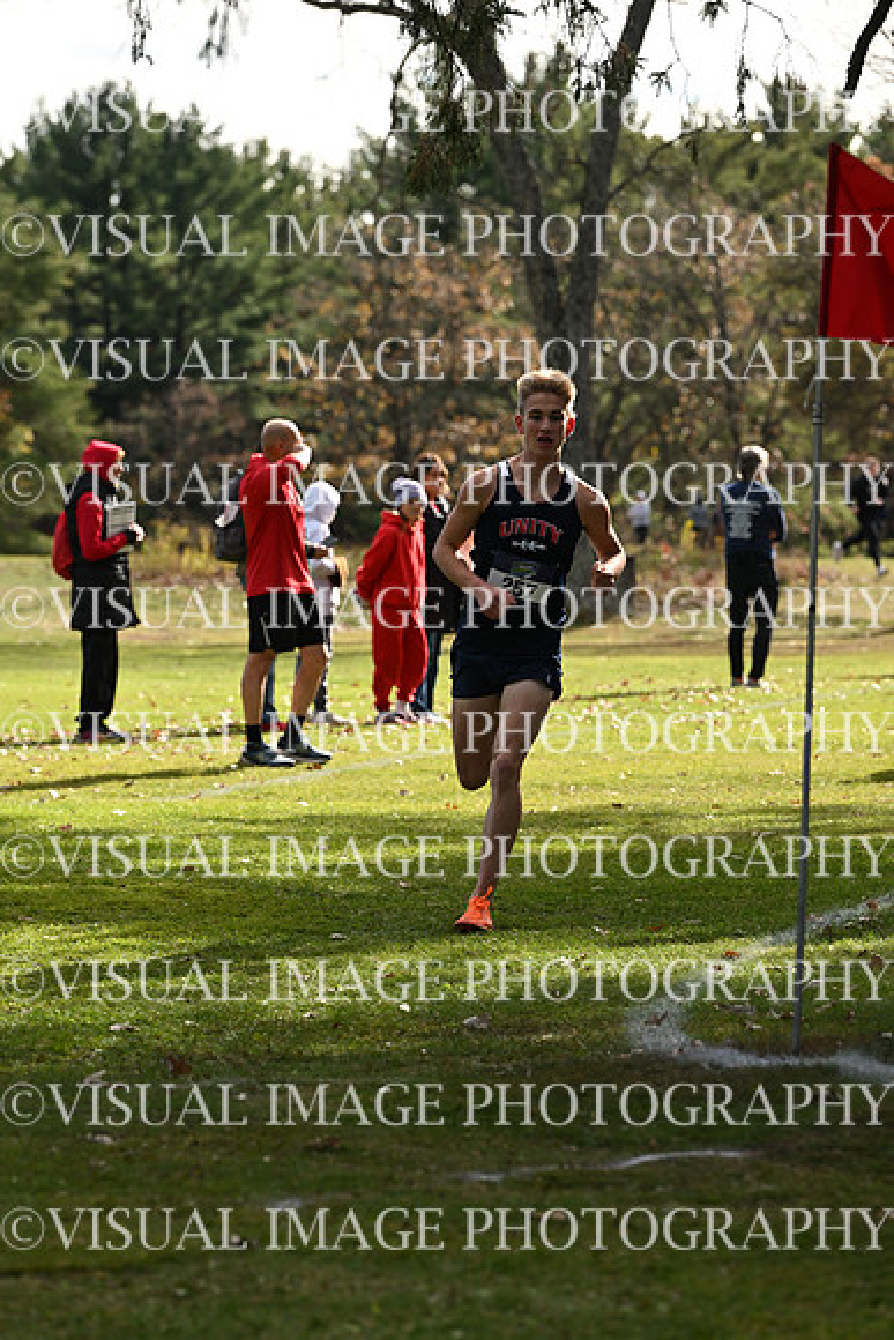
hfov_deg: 8.6
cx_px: 447
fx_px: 5956
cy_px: 670
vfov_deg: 12.8
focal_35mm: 160
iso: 125
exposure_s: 1/400
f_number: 5.6
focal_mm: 160
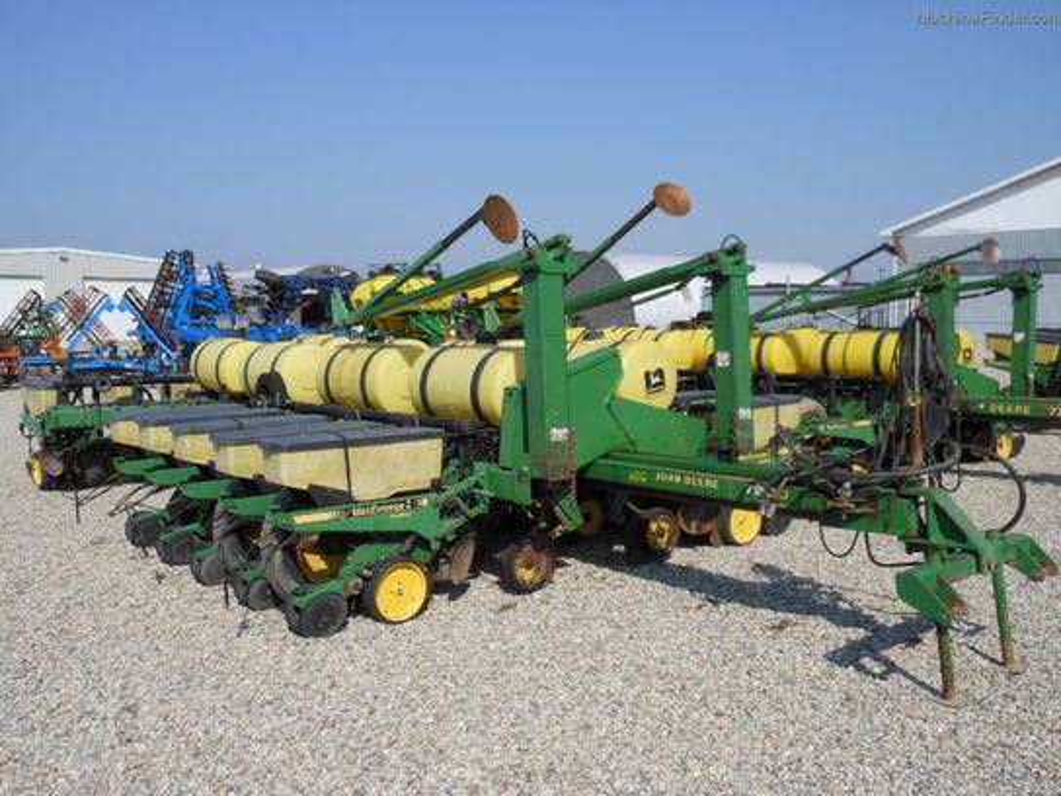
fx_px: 1011
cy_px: 398
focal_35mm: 33
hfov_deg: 55.4
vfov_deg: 42.9
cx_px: 530
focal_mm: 5.9
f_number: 4
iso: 80
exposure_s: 1/1000
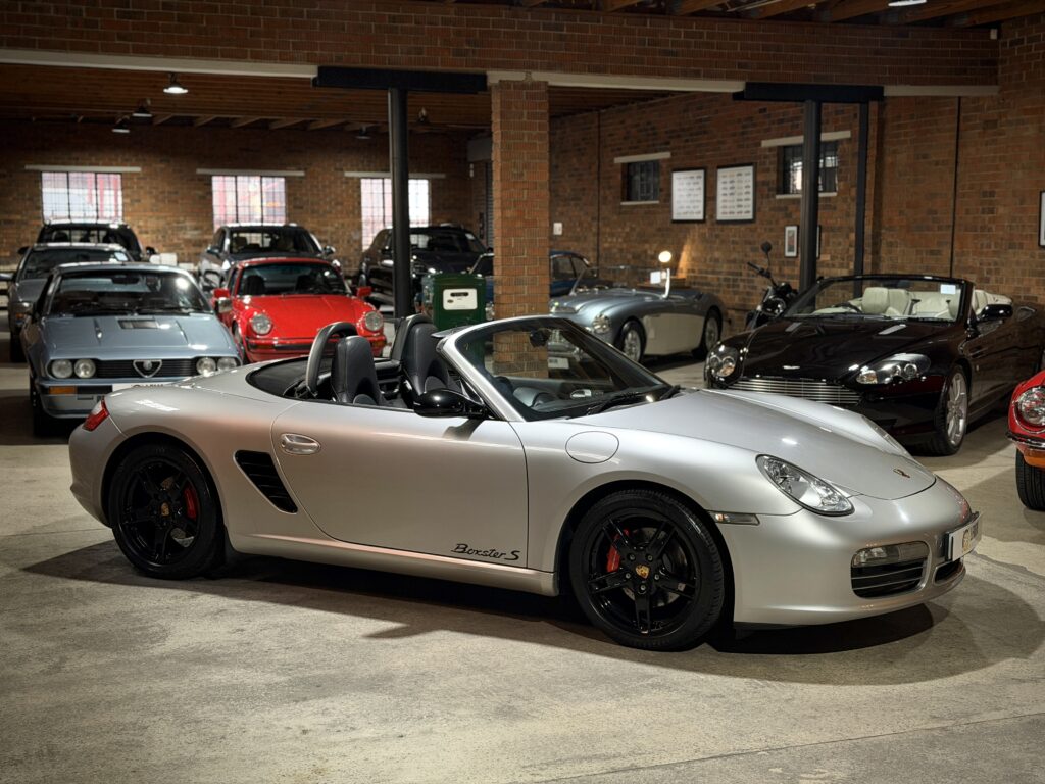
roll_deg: -0.2
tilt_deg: -6.9
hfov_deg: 39.7
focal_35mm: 48
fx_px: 1449
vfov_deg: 30.3
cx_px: 522
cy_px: 392
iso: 125
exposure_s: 1/50
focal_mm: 6.76
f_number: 1.78
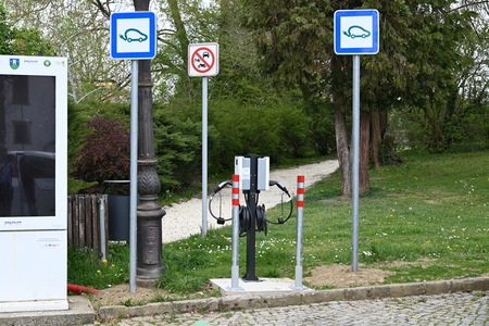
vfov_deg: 23.8
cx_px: 244
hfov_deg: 35.1
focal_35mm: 57
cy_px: 163
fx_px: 774
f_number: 5.6
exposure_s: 1/250
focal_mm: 57
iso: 160
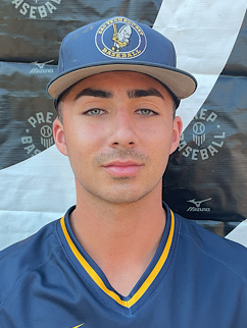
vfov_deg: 51.2
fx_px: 342
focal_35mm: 36
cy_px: 184
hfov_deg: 39.7
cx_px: 116
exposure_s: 1/127
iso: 16
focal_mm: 3
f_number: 1.8
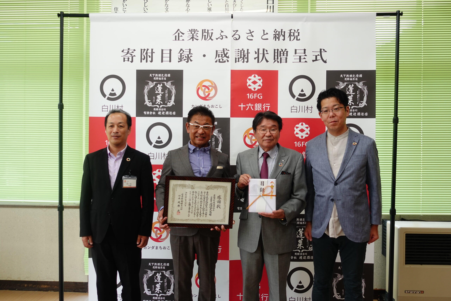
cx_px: 226
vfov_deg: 41.1
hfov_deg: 58.7
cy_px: 150
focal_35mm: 32
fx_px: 401
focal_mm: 12.27
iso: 125
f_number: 2.8
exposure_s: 1/60
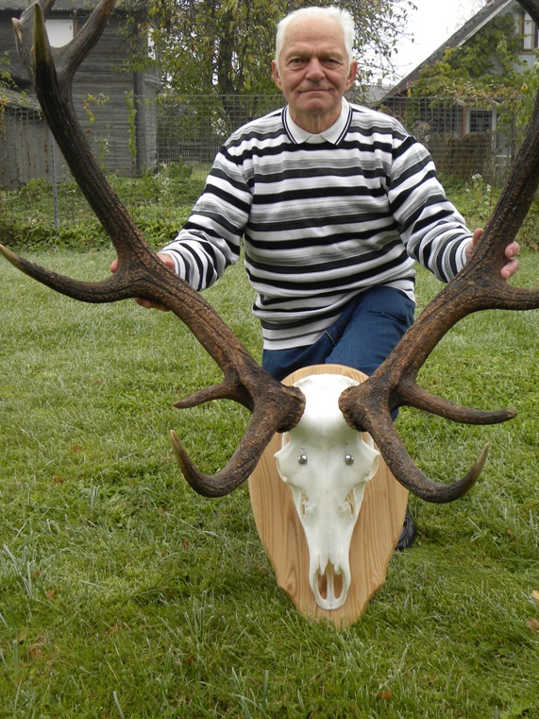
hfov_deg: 36.8
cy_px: 270
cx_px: 297
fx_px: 809
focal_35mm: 39
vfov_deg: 47.4
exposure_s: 1/99.5
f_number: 3.2
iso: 64
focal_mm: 5.2
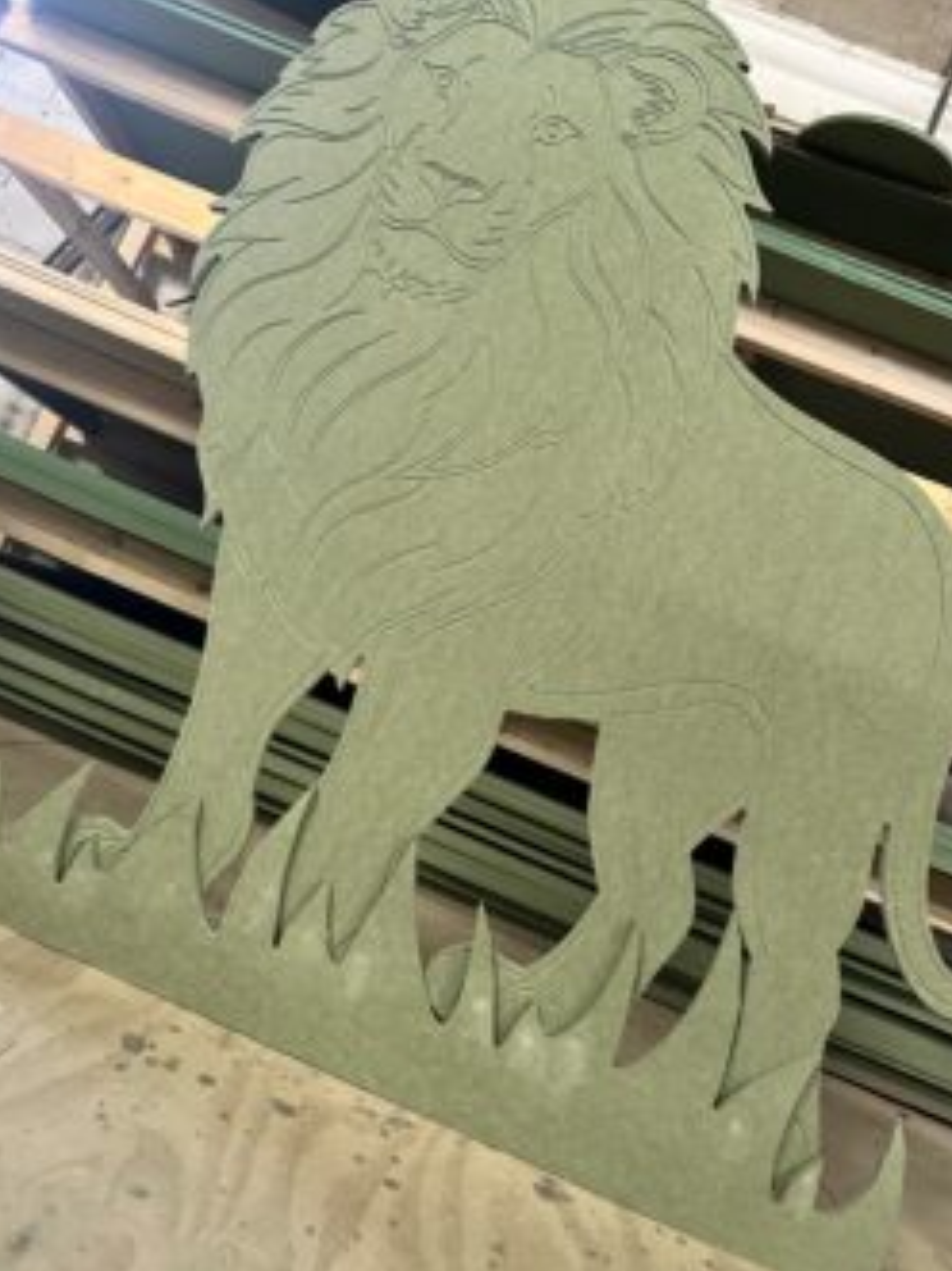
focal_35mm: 29
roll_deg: -23.4
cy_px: 576
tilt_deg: +7.0
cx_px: 495
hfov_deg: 48.2
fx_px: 1064
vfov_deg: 61.6
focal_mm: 6.86
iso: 800
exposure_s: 1/50
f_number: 1.78
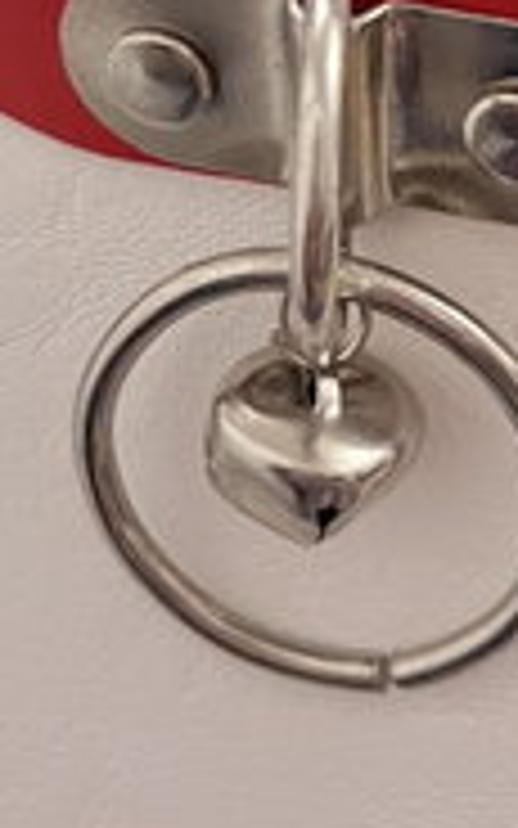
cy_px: -29
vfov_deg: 24.5
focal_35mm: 80
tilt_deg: -35.7
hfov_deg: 16.0
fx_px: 1807
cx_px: 504
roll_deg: -2.6
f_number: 1.6
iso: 1000
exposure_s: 1/30
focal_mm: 5.1
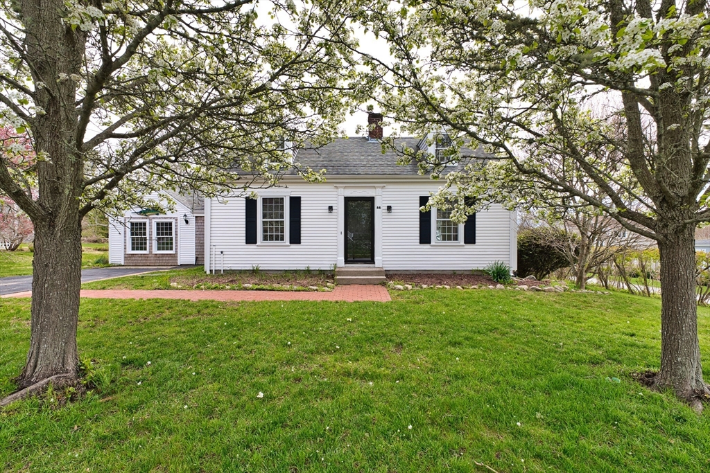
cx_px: 355
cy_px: 236
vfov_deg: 81.2
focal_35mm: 14
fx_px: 276
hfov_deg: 104.2
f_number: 8
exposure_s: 1/80
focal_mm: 14
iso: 100
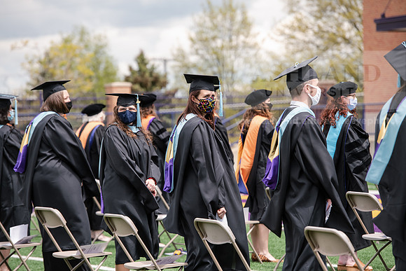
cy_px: 136
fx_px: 1974
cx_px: 203
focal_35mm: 175
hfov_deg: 11.7
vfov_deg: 7.9
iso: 320
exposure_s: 1/640
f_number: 5.6
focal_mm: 175
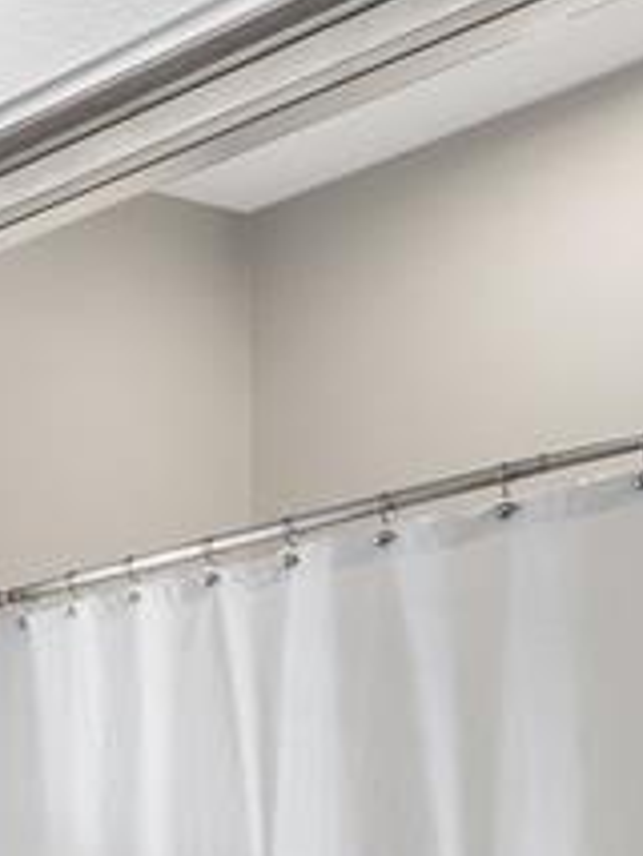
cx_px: -1073
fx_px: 1831
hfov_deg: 12.8
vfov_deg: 23.7
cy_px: 1057
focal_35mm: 74
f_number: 8
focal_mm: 16
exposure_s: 1/30
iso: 800
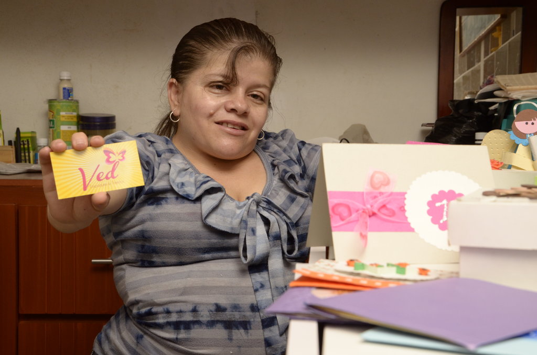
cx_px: 268
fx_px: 938
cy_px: 178
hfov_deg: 32.0
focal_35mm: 63
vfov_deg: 21.5
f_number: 10
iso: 1000
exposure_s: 1/160
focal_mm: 42
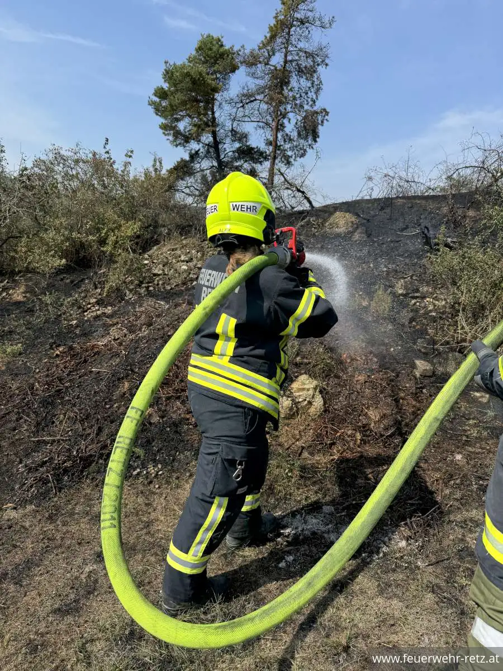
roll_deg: -5.4
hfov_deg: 56.8
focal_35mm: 24
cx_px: 252
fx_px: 465
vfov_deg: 71.6
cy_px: 336
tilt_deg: -9.5
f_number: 1.78
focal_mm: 6.76
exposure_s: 1/3597
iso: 80
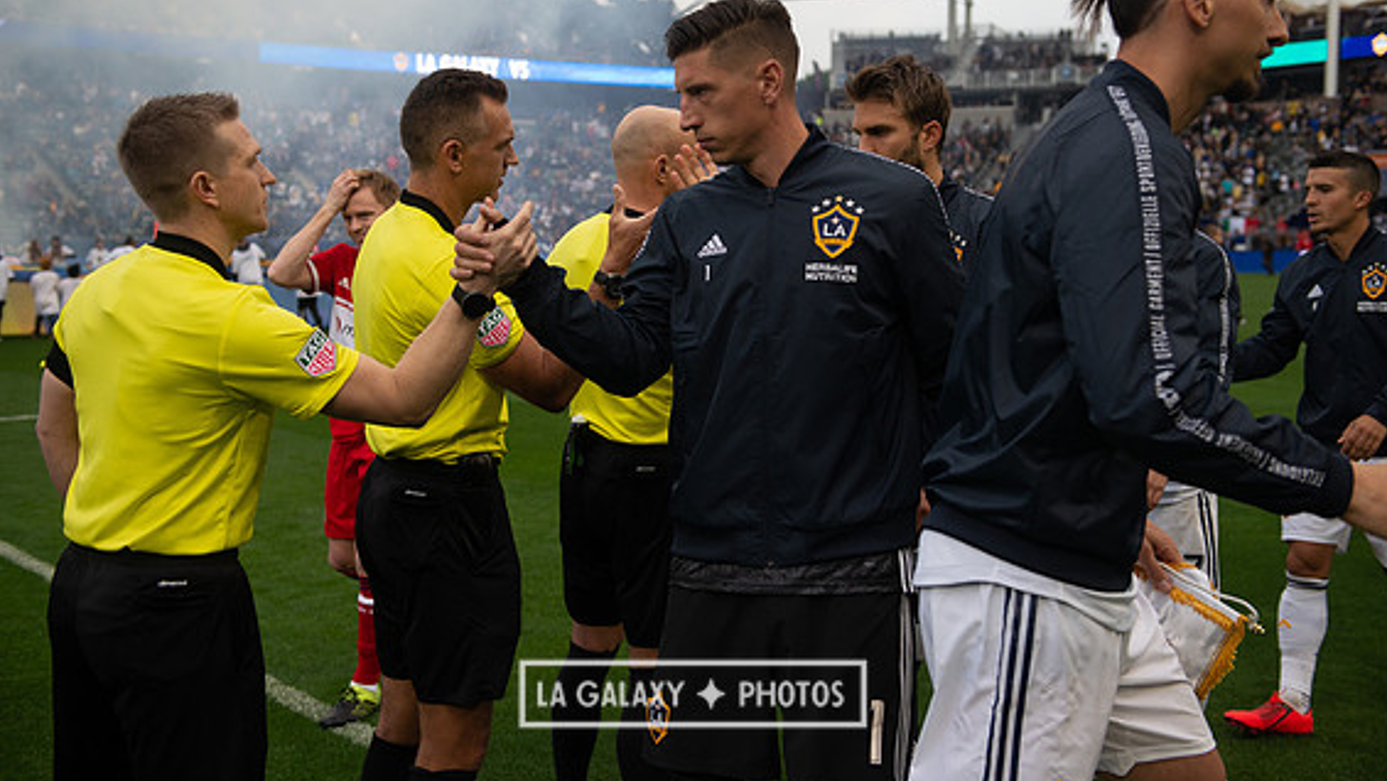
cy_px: 325
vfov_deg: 27.7
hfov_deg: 47.4
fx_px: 1582
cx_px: 692
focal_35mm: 43
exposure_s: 1/800
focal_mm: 40
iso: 500
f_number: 3.5
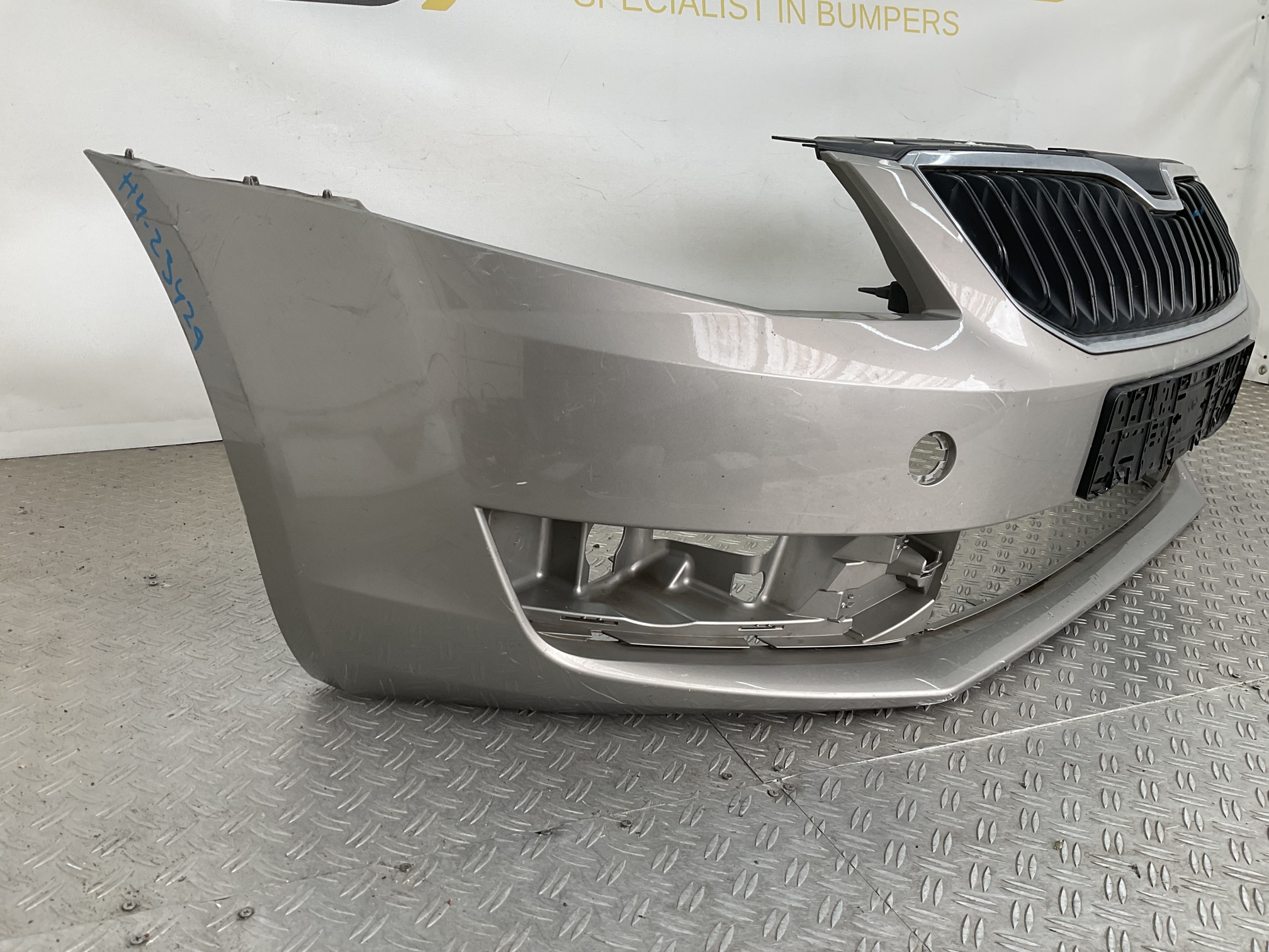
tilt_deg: -17.8
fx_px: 1063
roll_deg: -5.0
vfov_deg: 48.2
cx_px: 634
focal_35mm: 29
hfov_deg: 61.7
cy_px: 476
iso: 16
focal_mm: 3
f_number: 1.8
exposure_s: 1/128
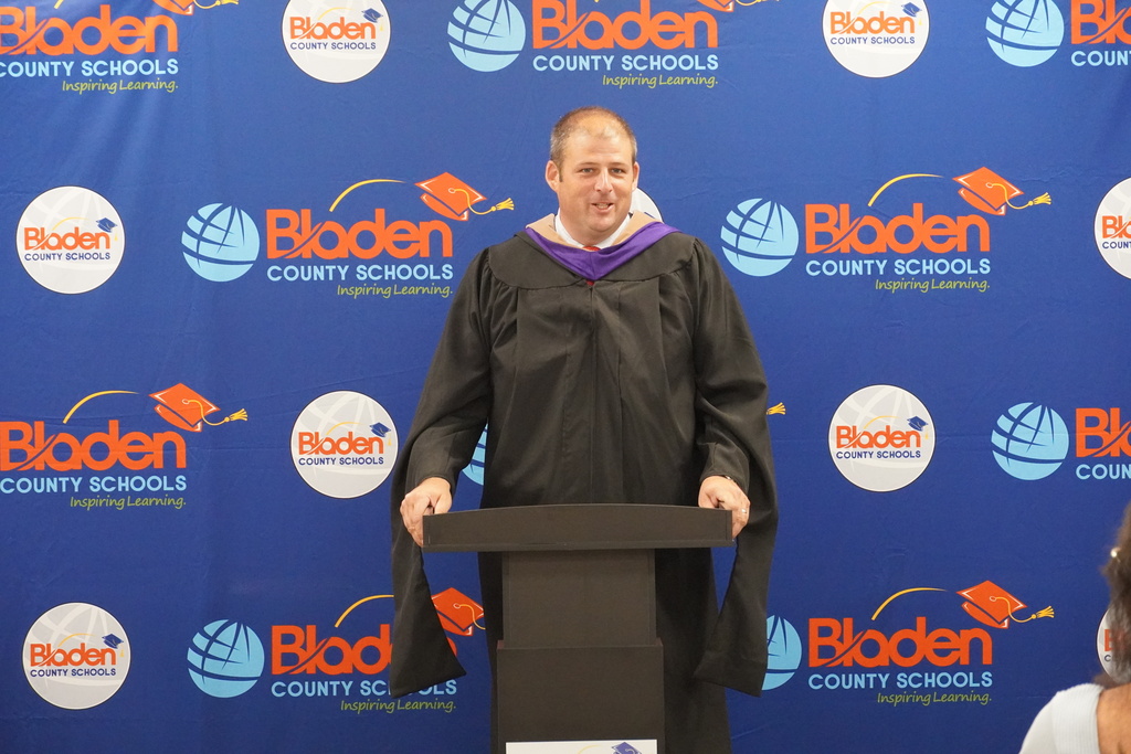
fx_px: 3488
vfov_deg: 12.3
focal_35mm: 111
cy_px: 377
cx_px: 566
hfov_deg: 18.4
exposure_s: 1/125
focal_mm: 74
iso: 6400
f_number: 5.6
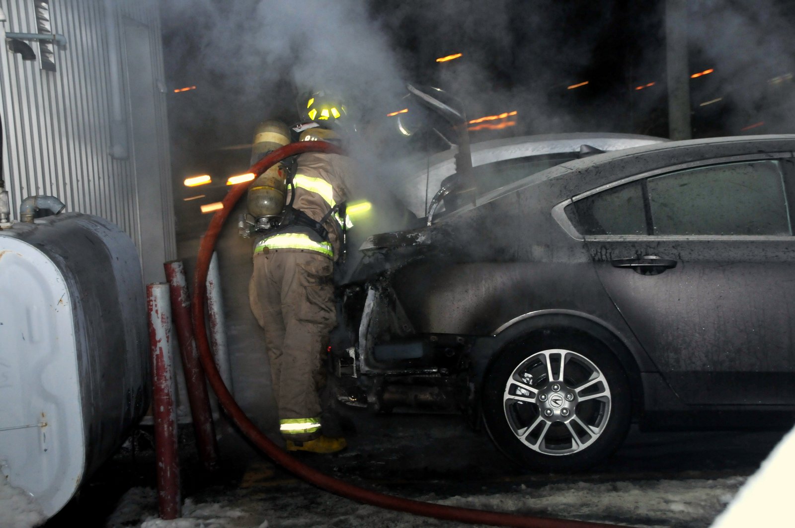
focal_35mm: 78
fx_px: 1721
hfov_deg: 26.0
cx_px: 398
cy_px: 264
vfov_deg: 17.5
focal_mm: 52
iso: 800
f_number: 7.1
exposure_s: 1/60
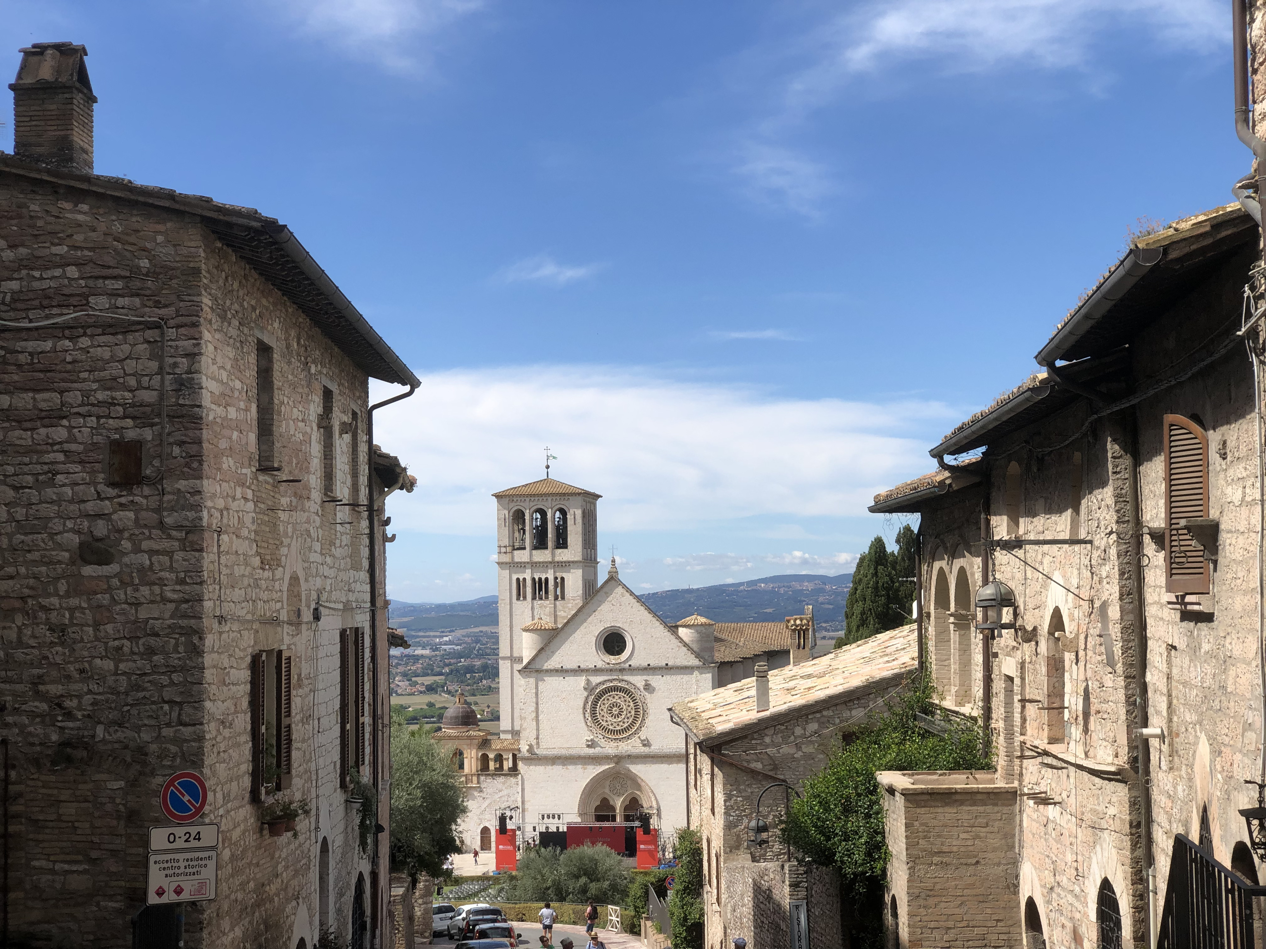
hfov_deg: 36.8
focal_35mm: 52
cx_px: 633
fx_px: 1902
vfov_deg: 28.0
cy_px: 474
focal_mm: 6
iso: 16
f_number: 2.4
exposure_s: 1/1230
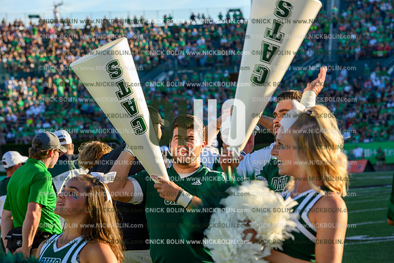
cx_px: 197
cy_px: 132
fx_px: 1587
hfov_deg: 14.2
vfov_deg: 9.5
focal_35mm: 145
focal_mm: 145
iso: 160
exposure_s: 1/125
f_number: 8
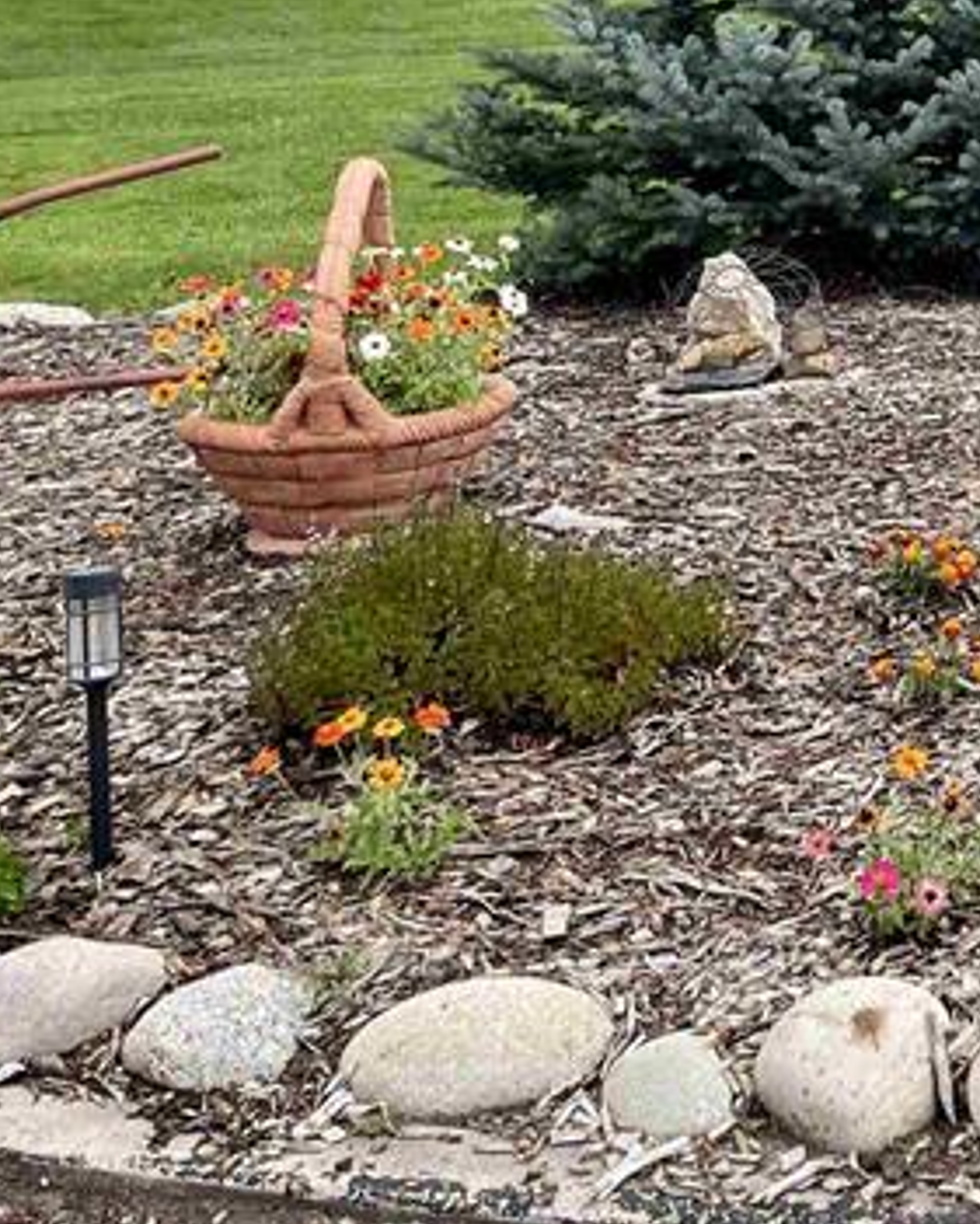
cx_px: 1461
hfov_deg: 18.4
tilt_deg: -3.5
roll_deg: +0.3
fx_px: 2682
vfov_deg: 24.2
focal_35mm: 74
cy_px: -91
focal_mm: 4.2
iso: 64
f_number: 1.6
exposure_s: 1/121
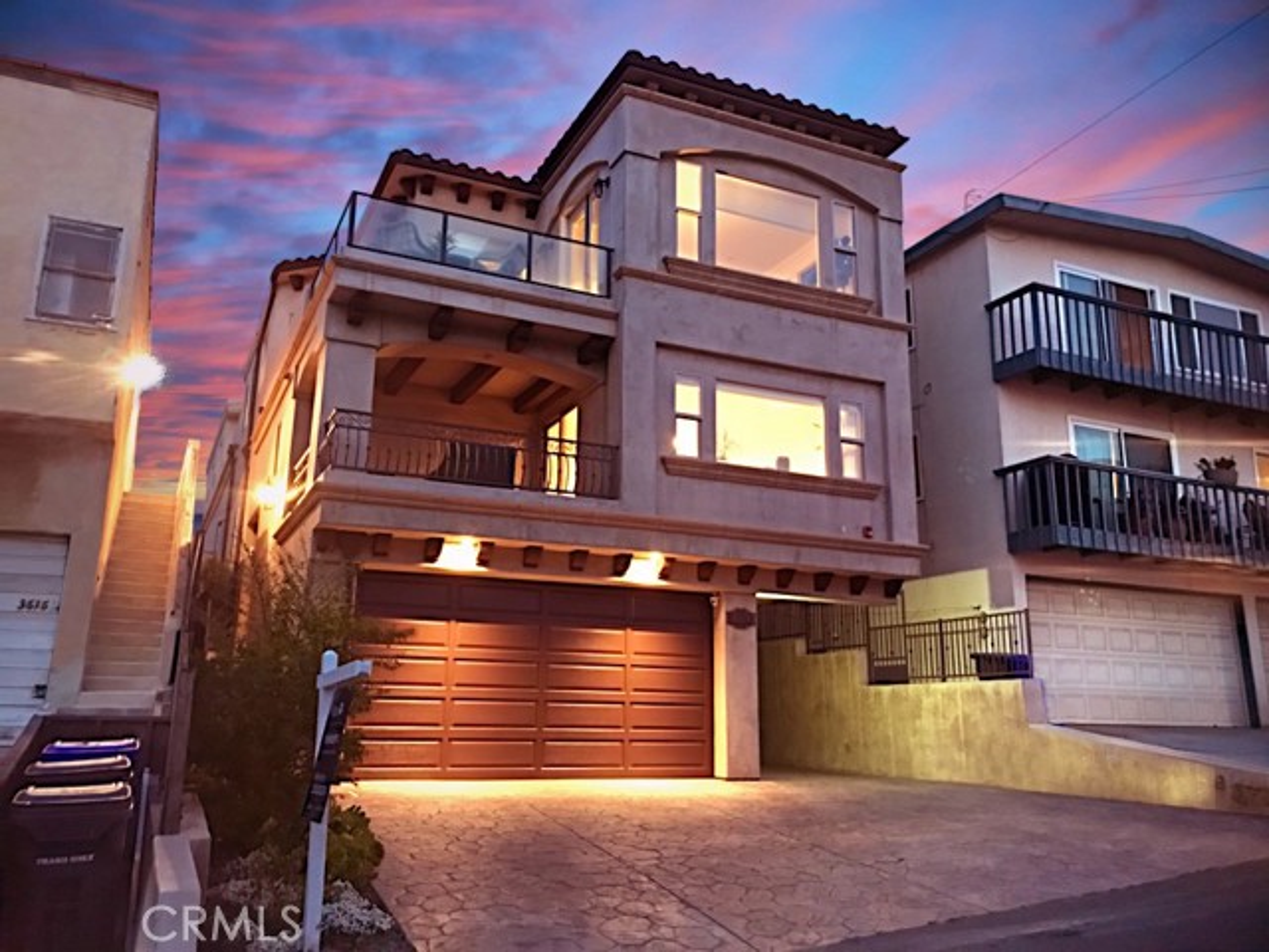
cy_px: 476
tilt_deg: +14.8
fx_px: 1026
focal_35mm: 28
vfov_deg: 49.7
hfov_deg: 63.4
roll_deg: +0.2
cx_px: 634
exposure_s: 1/4
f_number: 1.8
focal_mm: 3.99
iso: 100
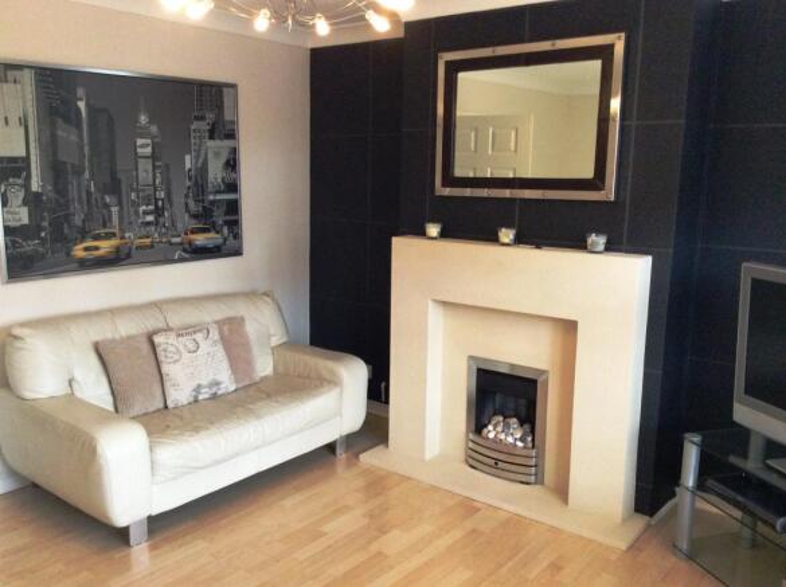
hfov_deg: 55.4
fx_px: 748
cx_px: 393
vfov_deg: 42.8
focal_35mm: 33
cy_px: 294
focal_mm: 3.3
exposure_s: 1/24
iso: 160
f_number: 2.4
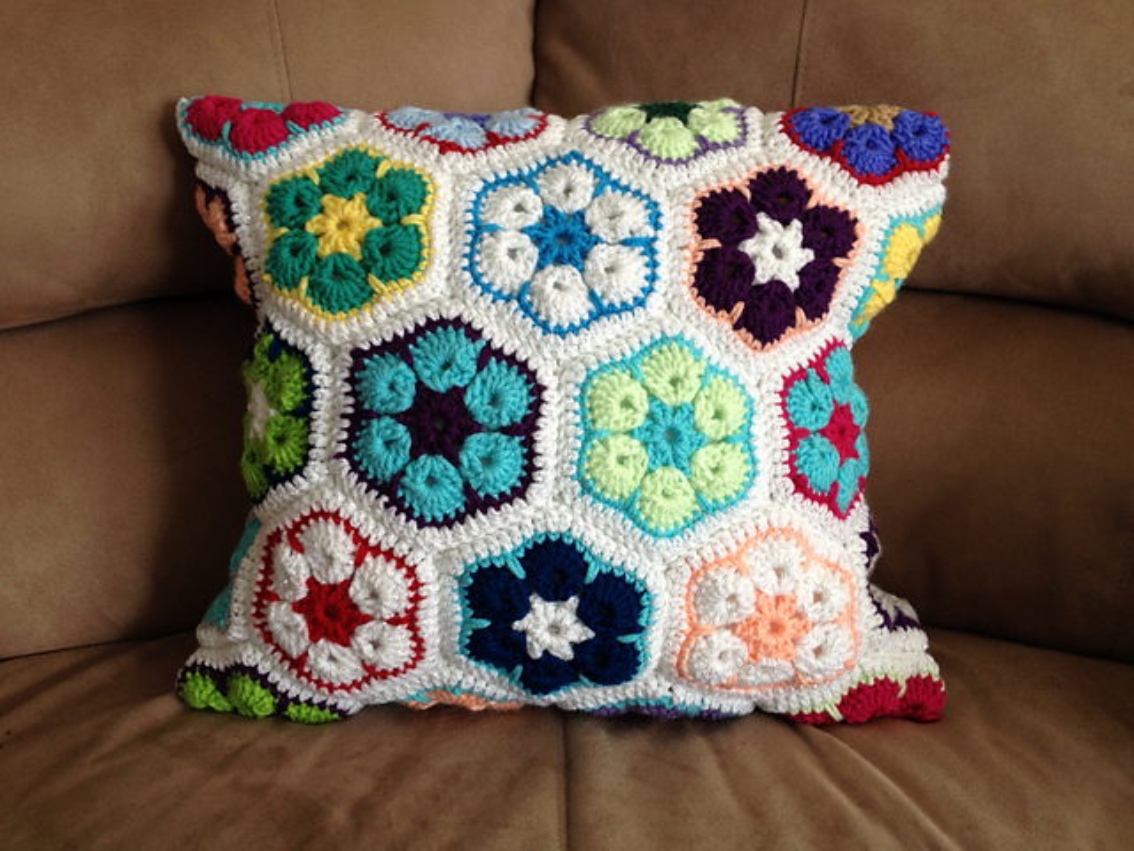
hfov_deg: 52.6
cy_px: 426
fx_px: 1147
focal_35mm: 35
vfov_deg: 40.7
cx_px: 567
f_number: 2.4
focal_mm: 4.28
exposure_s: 1/24
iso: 50
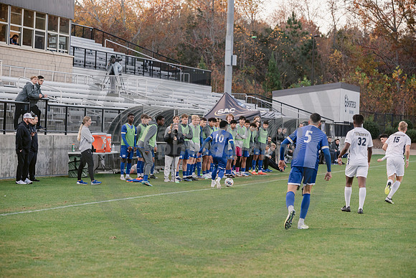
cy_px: 139
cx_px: 208
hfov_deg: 15.8
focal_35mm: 130
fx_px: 1503
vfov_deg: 10.6
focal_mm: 130
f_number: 5
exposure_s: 1/500
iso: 1250
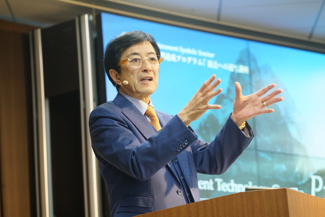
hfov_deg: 12.8
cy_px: 108
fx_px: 1454
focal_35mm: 161
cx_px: 162
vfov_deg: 8.5
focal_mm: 161
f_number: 6.3
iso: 8000
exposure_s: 1/160
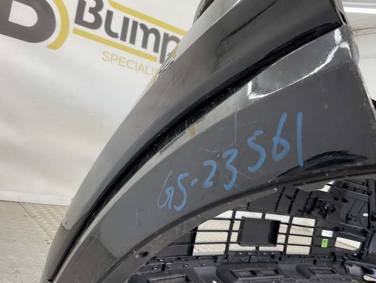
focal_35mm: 37
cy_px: 145
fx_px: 402
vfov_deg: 38.7
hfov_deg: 50.1
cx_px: 182
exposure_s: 1/100
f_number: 1.8
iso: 20
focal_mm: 3
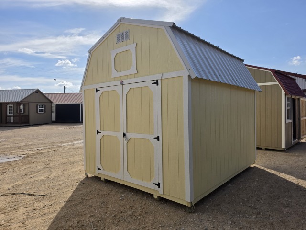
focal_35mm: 23
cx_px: 153
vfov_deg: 58.9
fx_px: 203
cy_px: 115
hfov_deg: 73.9
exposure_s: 1/7939
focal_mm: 6.5
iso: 40
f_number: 1.4
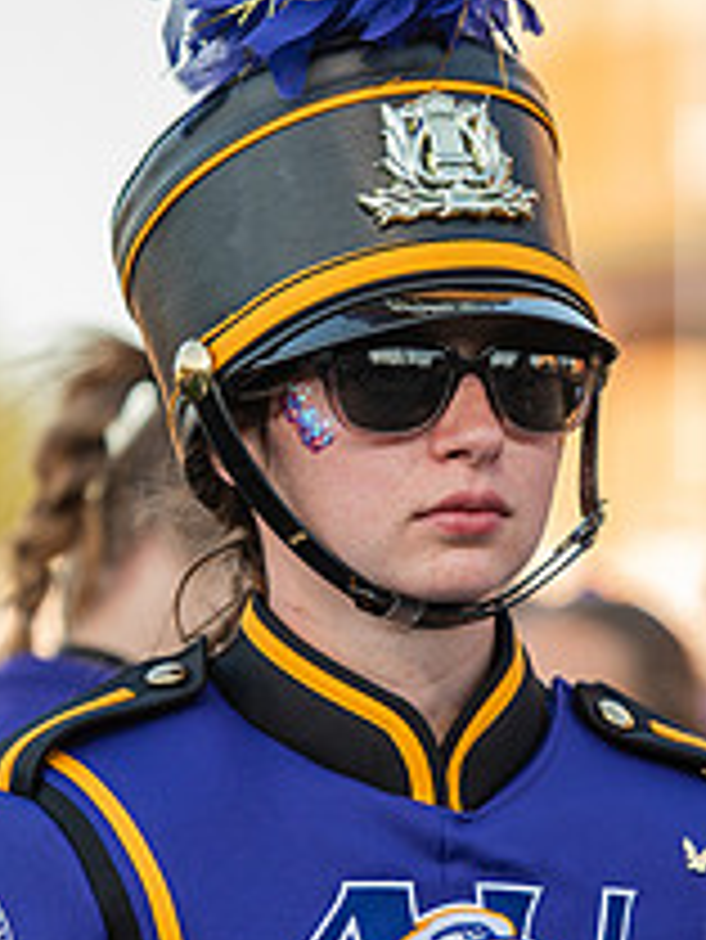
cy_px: 650
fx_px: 10513
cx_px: 540
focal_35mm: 387
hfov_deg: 3.8
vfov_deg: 5.1
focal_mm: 145
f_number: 3.2
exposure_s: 1/640
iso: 250
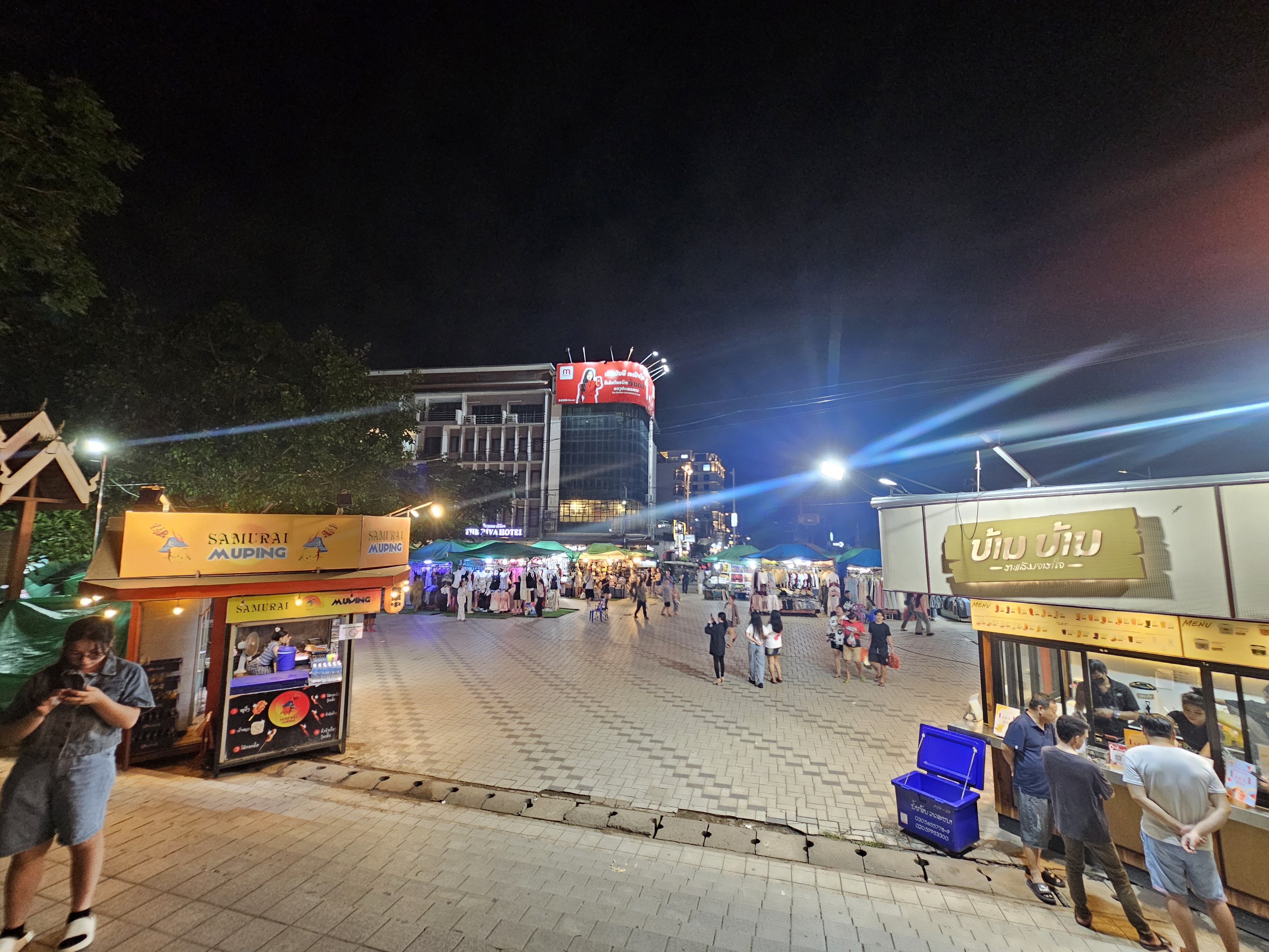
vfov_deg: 89.9
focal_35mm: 13
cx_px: 634
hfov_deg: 106.2
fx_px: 477
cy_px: 476
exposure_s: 1/33.3
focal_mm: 2.2
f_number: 2.2
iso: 400
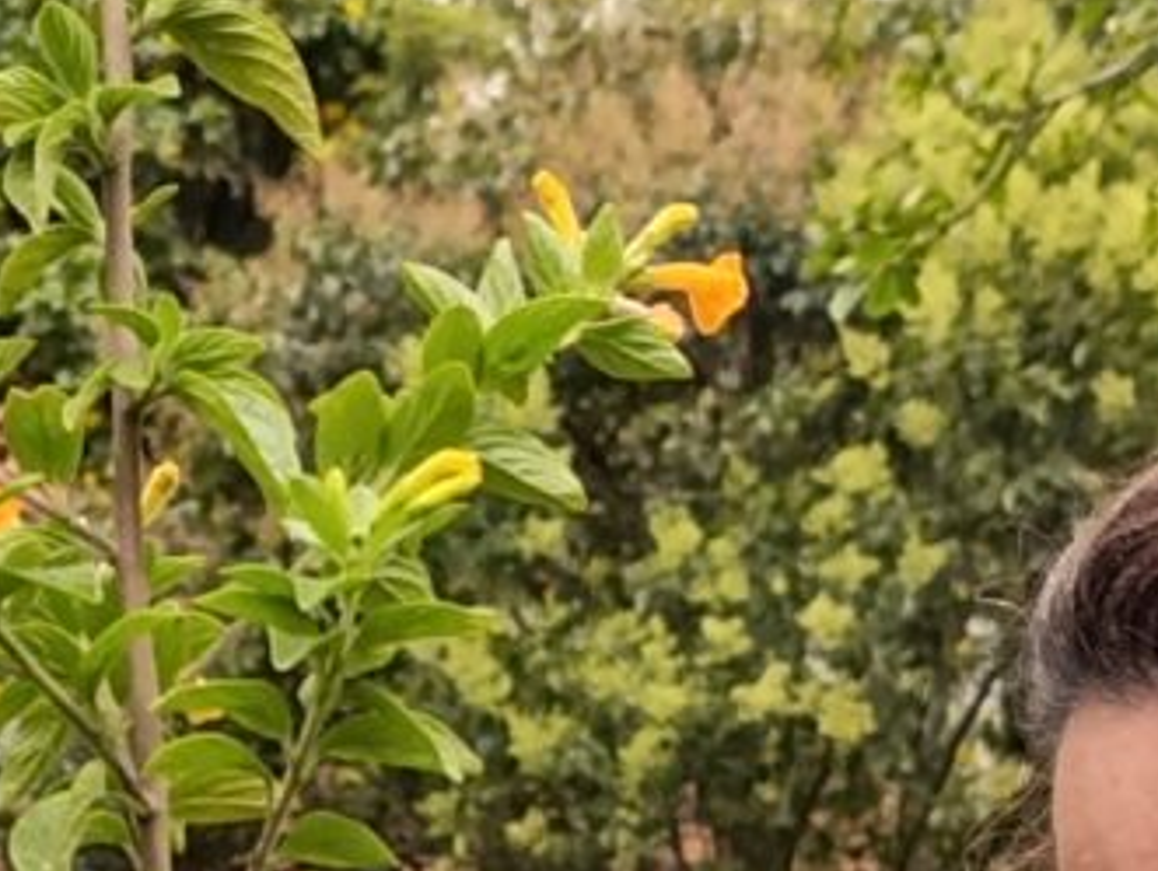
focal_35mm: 178
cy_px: 1560
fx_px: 5961
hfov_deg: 11.0
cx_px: -73
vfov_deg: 8.1
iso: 50
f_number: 1.6
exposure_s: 1/195
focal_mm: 6.14
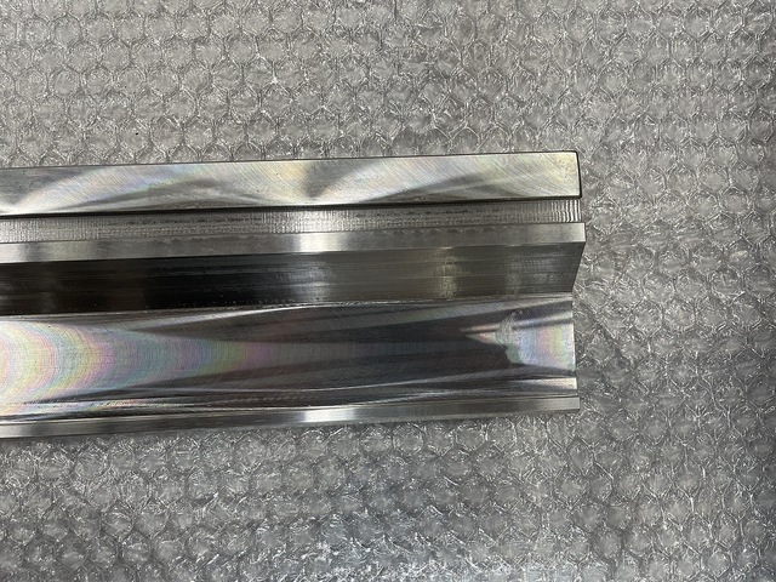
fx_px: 583
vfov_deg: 53.1
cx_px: 388
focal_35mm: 26
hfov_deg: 67.3
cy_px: 291
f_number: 1.6
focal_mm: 5.1
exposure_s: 1/100
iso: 125
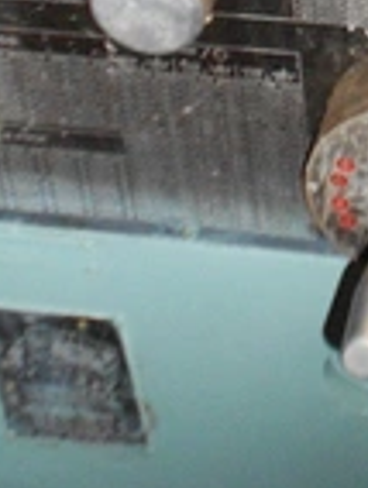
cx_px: 437
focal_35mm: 121
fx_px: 1710
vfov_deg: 15.6
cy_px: -117
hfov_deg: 12.0
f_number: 4.2
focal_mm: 7.7
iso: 400
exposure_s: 1/30
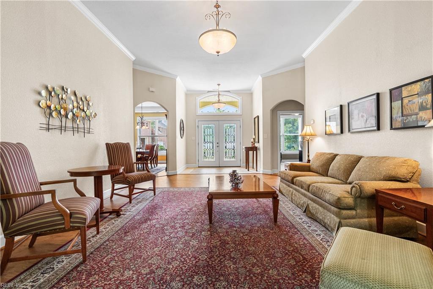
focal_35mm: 16
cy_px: 144
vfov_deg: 73.8
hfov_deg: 96.7
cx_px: 216
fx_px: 192
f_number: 9
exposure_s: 1/15
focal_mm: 16
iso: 1600
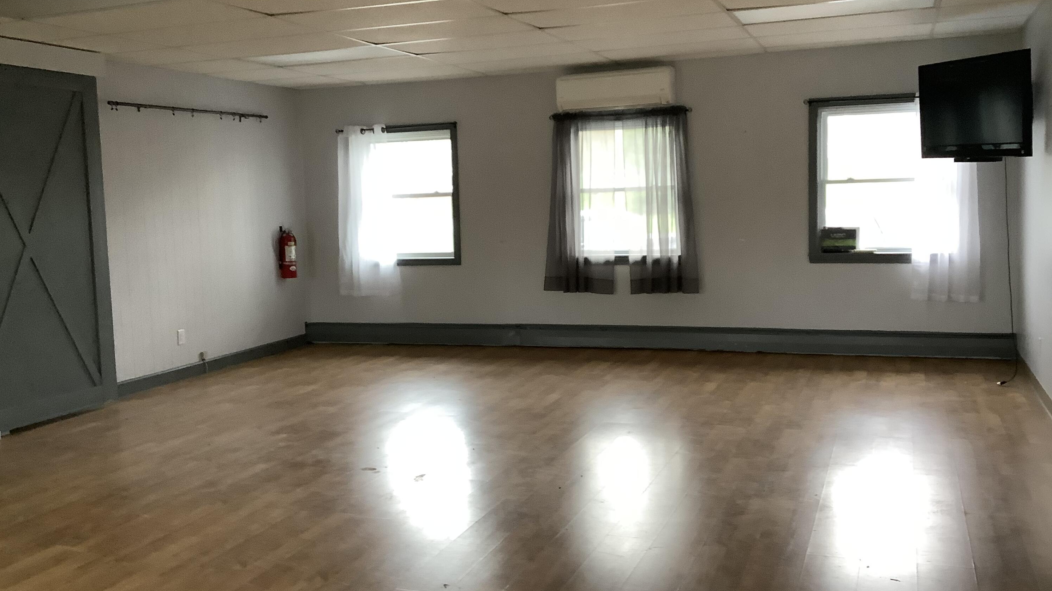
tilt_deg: -4.4
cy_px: 274
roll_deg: +1.8
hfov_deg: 58.0
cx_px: 528
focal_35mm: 34
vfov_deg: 34.6
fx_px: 948
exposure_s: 1/60
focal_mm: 3.3
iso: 200
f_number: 2.4
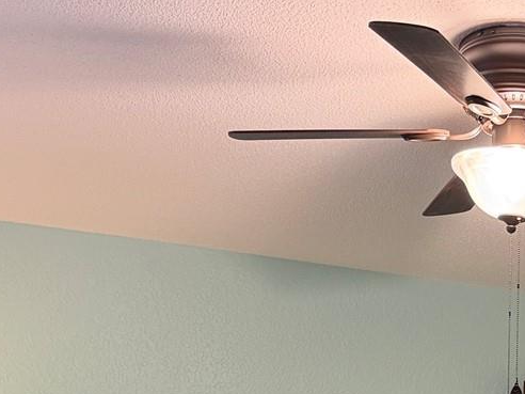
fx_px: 1183
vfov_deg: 17.3
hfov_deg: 24.0
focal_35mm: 78
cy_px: 570
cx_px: 520
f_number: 1.78
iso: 250
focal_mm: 6.76
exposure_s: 1/60
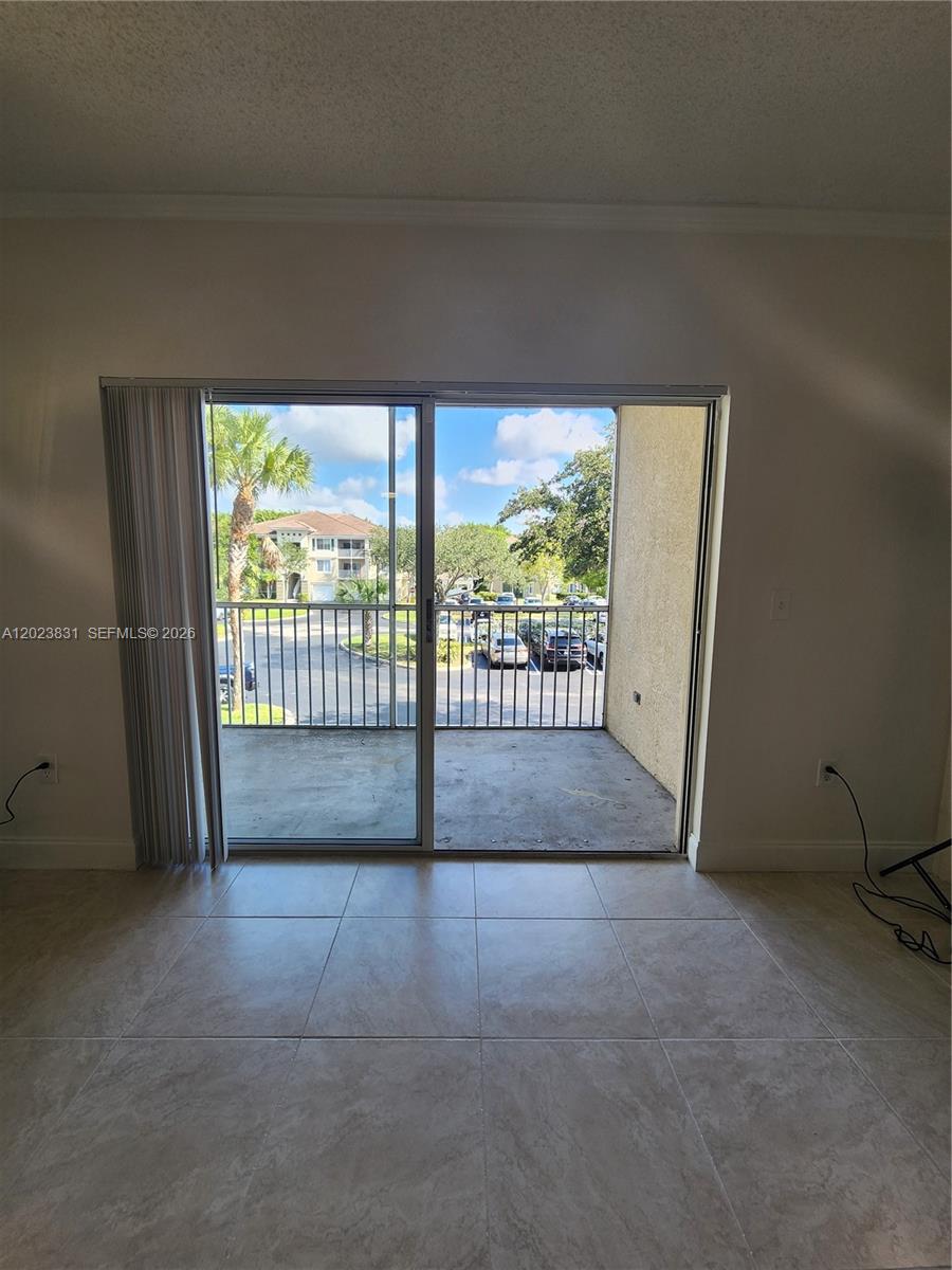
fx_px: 477
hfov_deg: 89.9
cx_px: 476
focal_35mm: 13
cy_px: 635
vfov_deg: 106.2
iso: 50
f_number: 2.2
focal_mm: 2.2
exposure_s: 1/153
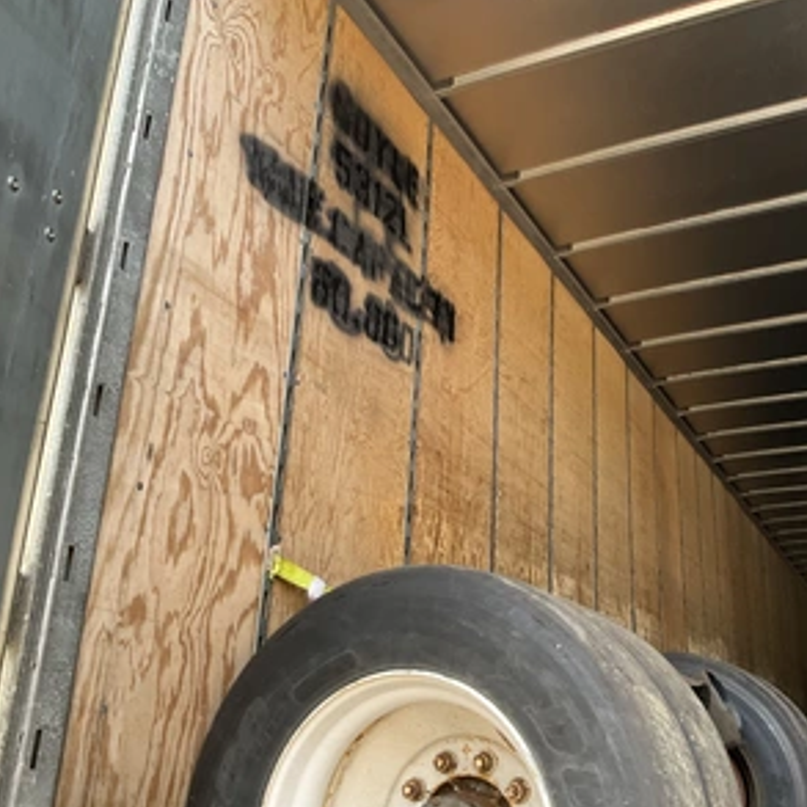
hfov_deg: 46.8
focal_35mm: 35
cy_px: 405
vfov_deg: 47.2
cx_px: 504
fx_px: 923
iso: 64
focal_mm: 3
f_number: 1.8
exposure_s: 1/122
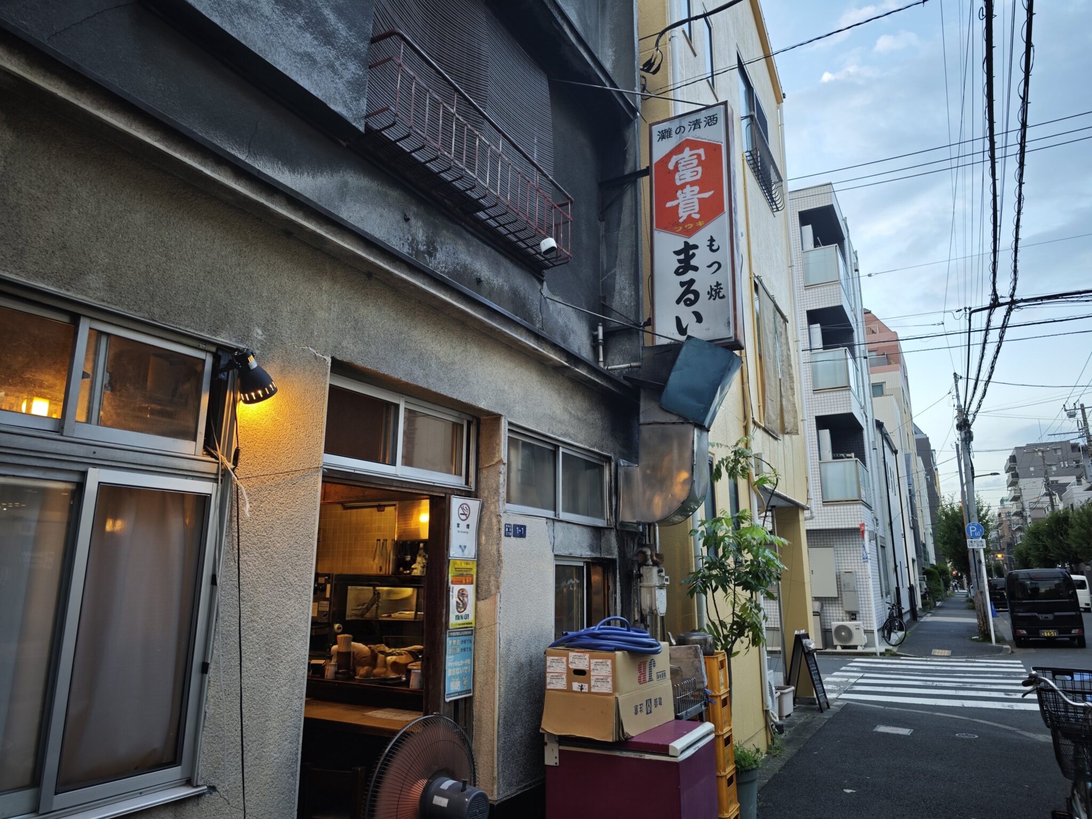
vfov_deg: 58.9
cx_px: 546
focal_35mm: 23
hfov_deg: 73.9
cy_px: 410
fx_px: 726
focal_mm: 8.72
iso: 100
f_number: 2
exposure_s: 1/86.6
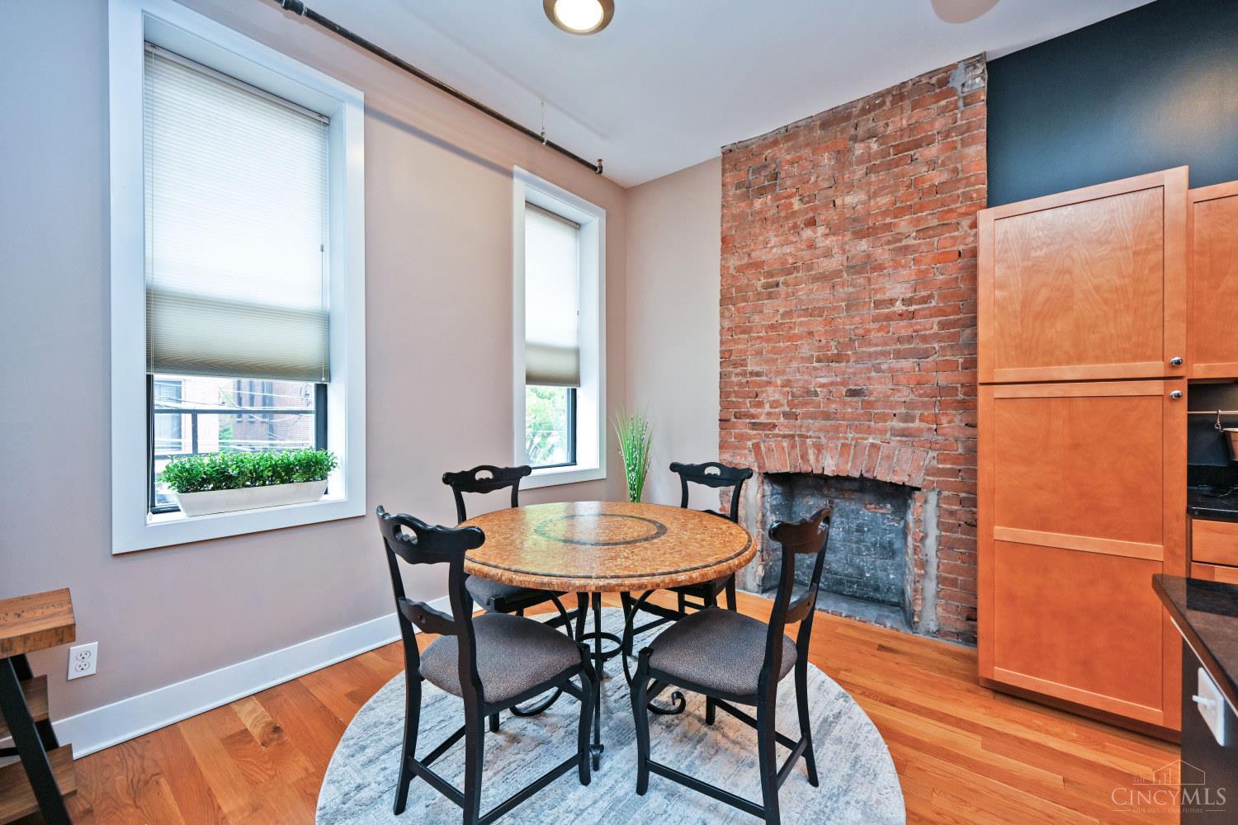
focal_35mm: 14
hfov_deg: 104.3
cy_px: 412
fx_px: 481
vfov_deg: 81.2
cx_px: 619
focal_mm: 14
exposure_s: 1/60
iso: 200
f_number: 4.5
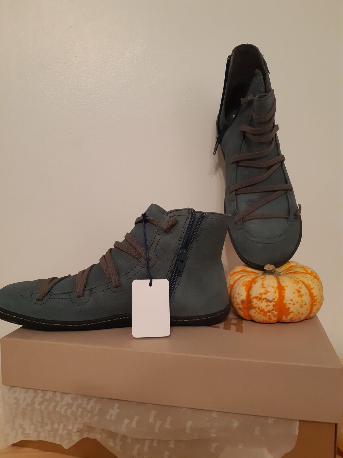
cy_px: 229
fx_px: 344
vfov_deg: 67.3
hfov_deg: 53.1
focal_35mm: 26
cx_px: 172
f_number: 1.7
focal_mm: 3.93
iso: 200
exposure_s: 1/60
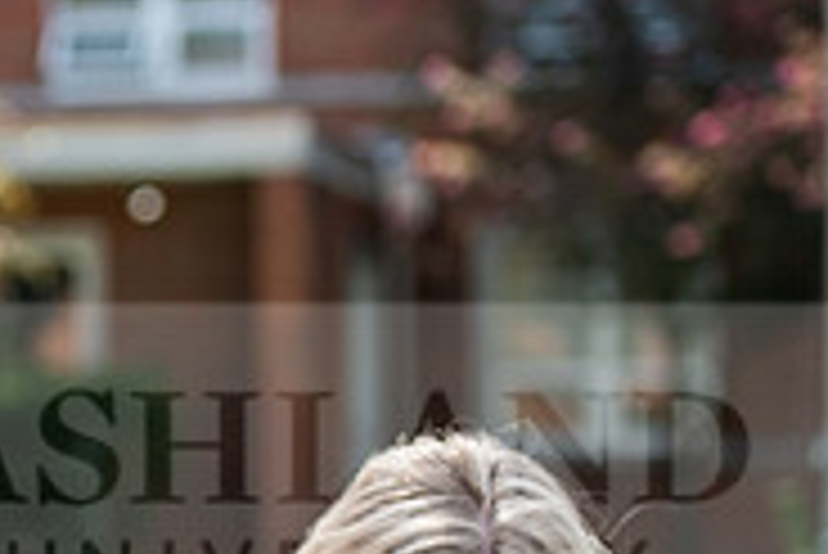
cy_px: 849
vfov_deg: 5.5
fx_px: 5662
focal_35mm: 246
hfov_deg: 8.2
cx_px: -392
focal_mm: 78
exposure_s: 1/400
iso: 100
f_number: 3.5
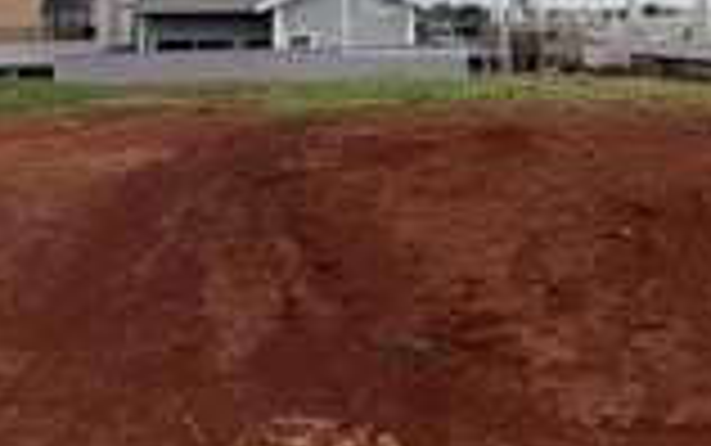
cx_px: 738
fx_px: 873
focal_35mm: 45
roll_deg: +0.8
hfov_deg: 38.5
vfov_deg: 26.7
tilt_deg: +2.3
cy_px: -27
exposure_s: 1/770
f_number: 2.2
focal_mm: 2.22
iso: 32
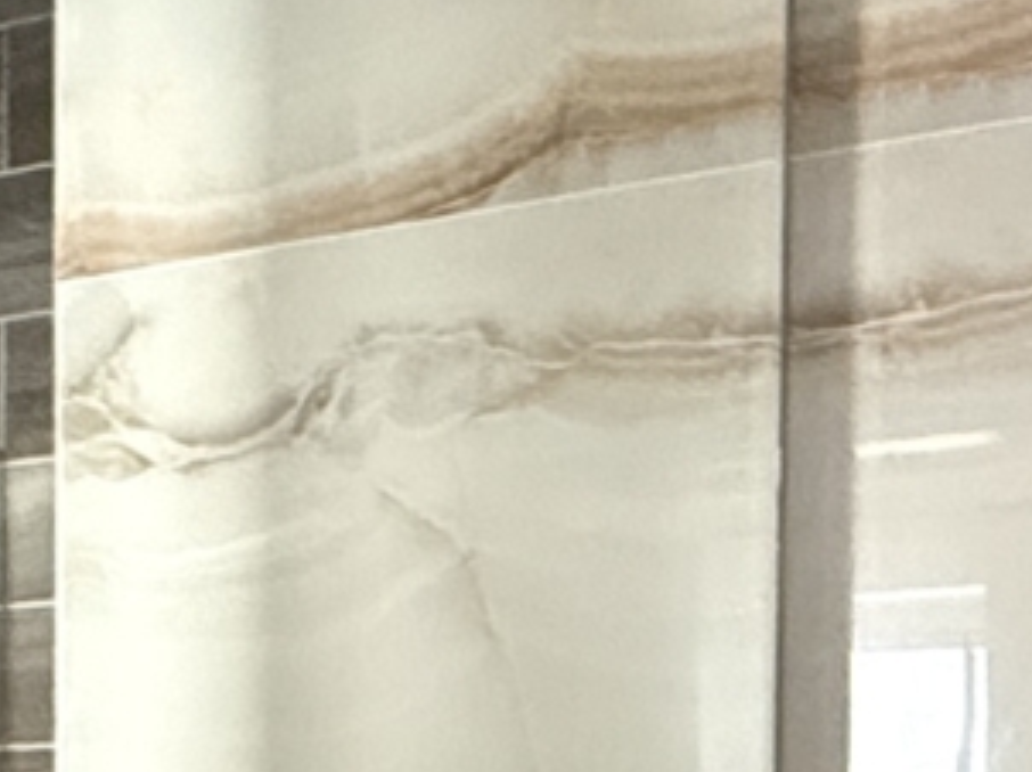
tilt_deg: -3.8
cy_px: 1209
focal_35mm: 95
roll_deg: -0.2
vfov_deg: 14.4
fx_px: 2830
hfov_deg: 20.6
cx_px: 683
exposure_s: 1/60
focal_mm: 2.22
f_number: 2.2
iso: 1250
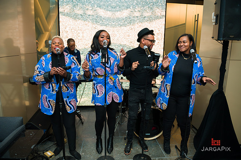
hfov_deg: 73.8
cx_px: 120
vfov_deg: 53.1
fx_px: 161
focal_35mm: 24
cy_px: 80
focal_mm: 24
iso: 400
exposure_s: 1/200
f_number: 3.2
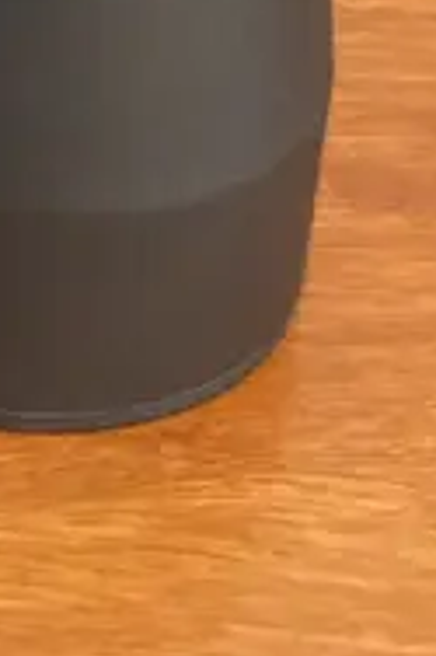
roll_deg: -0.9
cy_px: -722
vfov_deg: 11.5
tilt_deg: -20.3
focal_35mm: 159
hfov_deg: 8.0
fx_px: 2894
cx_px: -579
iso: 250
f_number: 1.8
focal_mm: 3.99
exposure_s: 1/33
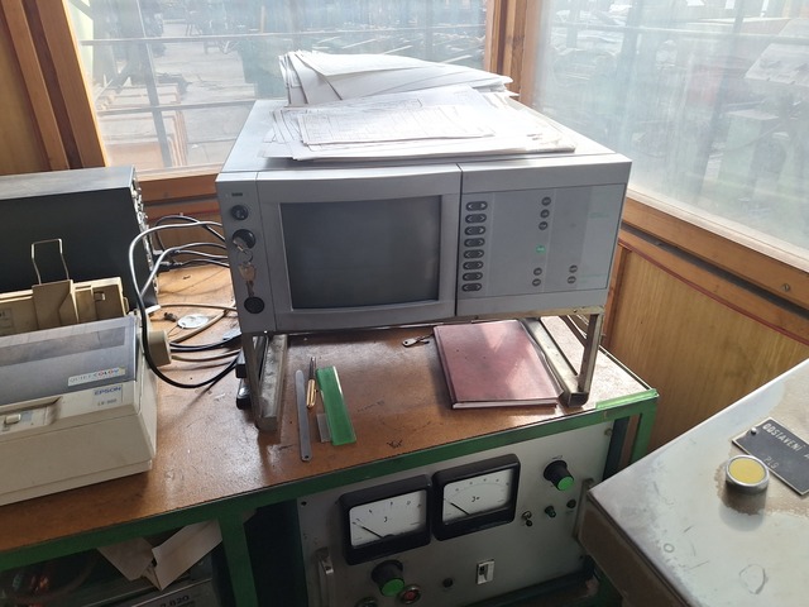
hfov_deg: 73.9
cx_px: 404
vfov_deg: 58.9
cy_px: 304
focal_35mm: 23
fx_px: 538
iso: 40
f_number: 1.8
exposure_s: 1/50
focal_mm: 5.54
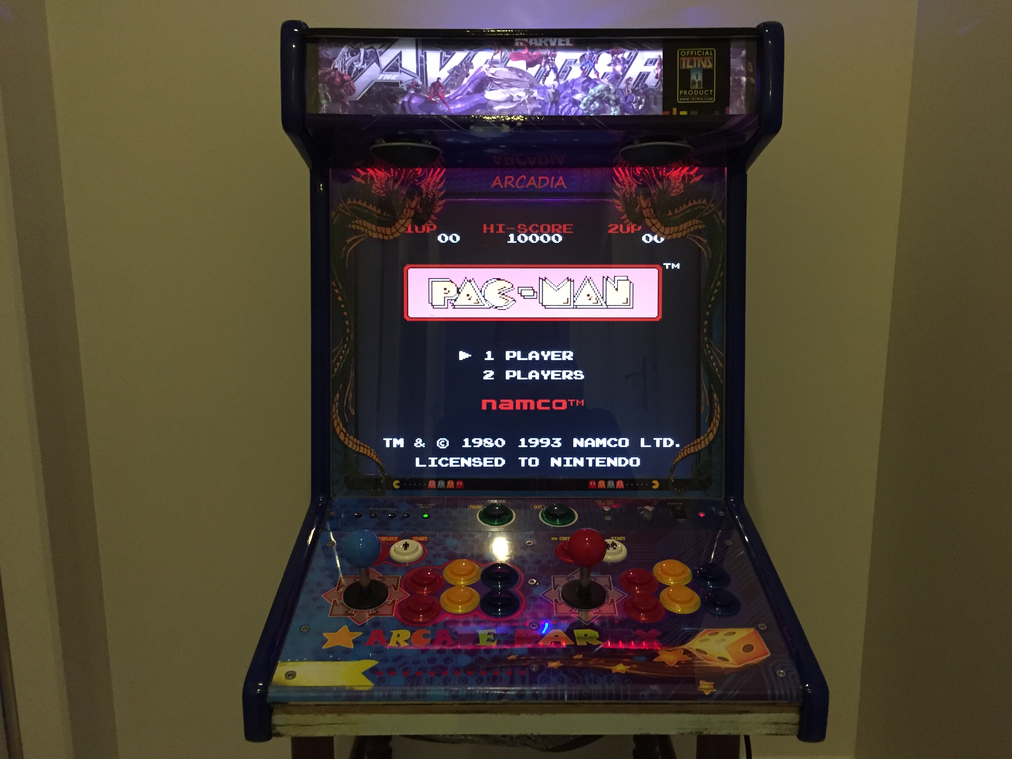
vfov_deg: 48.2
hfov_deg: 61.7
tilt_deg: -10.9
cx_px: 506
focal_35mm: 29
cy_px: 380
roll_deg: -0.1
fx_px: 848
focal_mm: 4.15
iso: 250
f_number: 2.2
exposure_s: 1/20
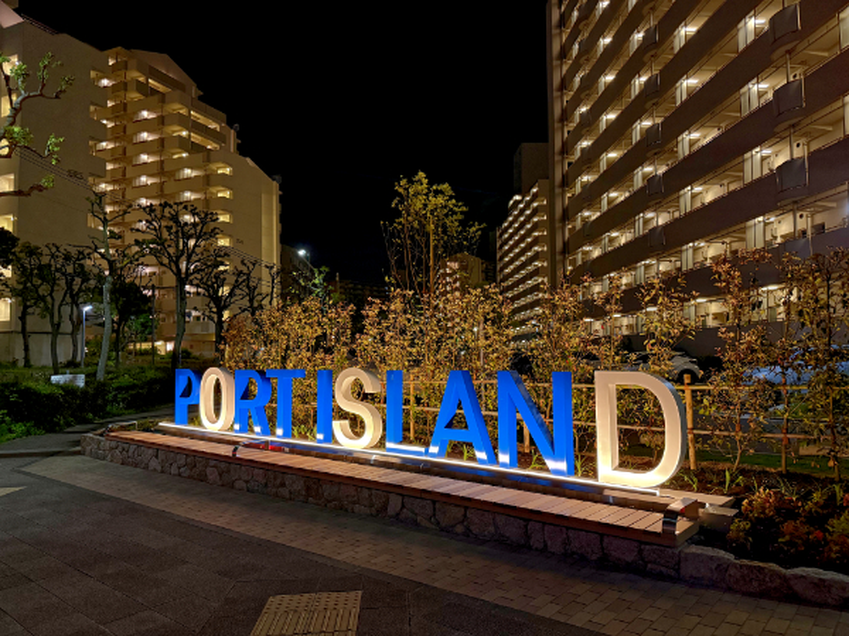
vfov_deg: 56.8
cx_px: 424
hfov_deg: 71.6
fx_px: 589
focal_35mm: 24
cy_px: 318
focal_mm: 6.8
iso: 800
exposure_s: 1/40
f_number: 1.8
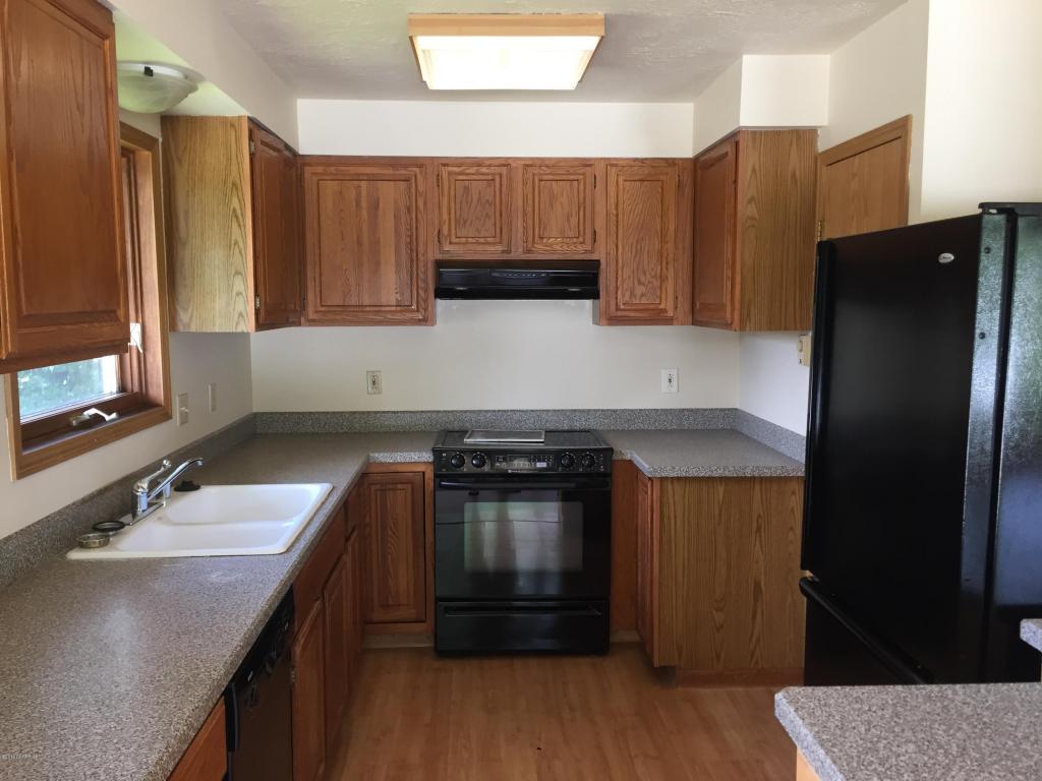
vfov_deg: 48.2
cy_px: 390
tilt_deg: -6.6
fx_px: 873
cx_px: 521
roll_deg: +0.4
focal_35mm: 29
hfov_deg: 61.7
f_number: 2.2
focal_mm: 4.15
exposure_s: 1/33
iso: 32
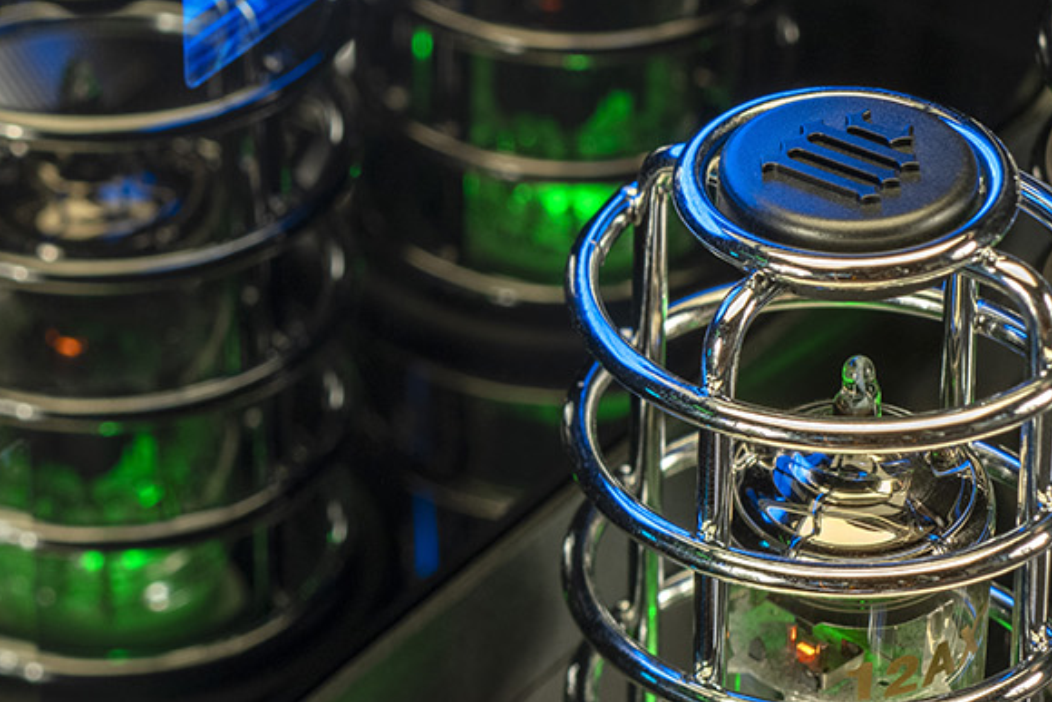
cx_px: 365
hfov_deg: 9.7
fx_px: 6167
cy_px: 441
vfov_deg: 6.5
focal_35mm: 211
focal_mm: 85
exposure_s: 2
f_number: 13
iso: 200
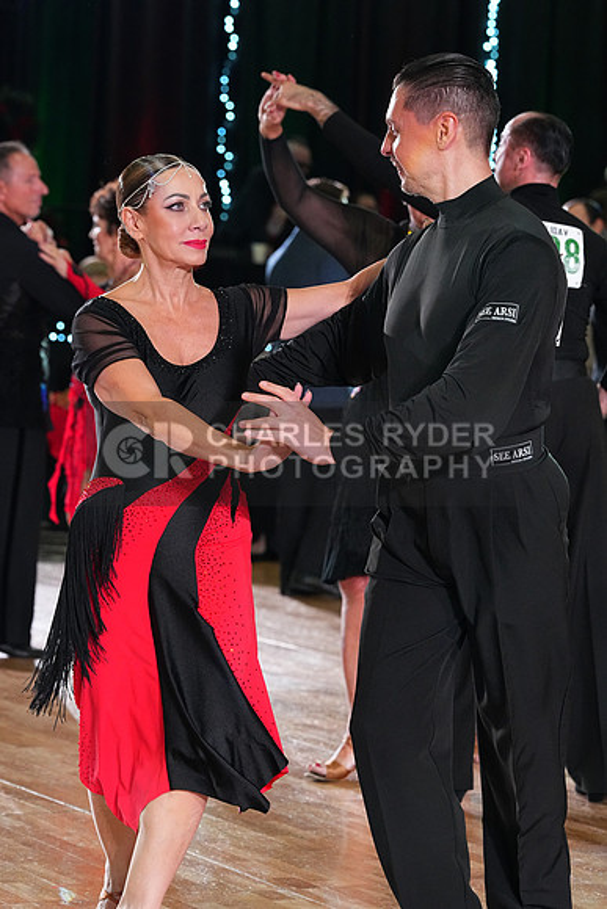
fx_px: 3614
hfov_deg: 9.6
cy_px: 454
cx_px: 304
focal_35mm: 143
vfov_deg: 14.3
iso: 6400
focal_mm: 143
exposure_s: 1/320
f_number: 6.3
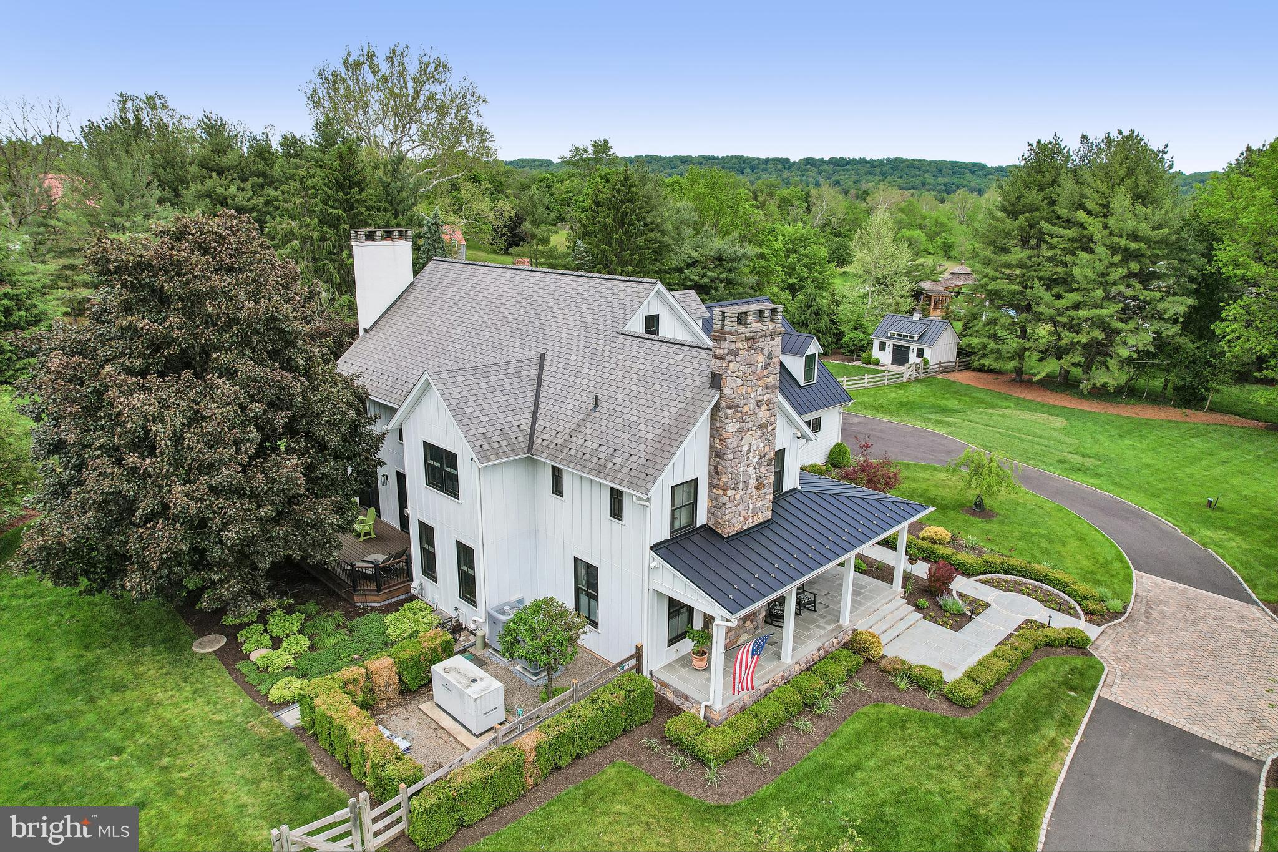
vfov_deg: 57.2
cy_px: 426
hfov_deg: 78.6
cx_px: 639
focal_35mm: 22
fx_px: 781
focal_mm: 8.4
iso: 110
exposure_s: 1/2500
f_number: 2.8
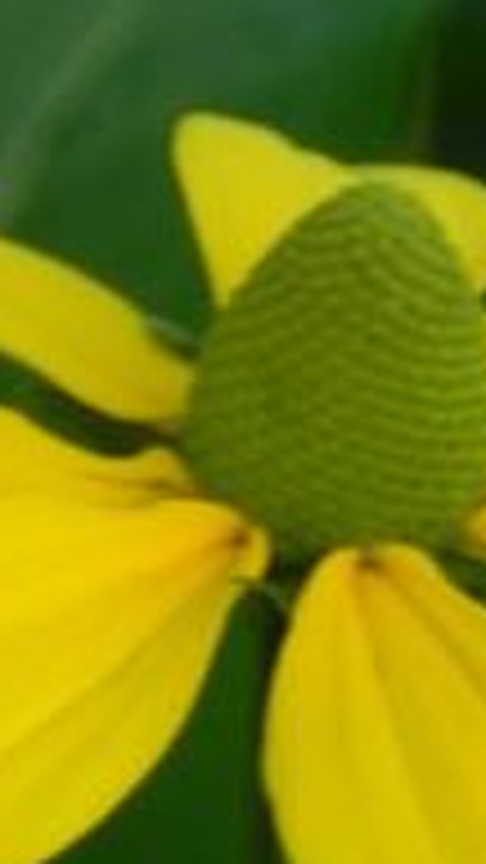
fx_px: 35098
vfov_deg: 1.4
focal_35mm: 1532
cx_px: 788
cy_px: 22
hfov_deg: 0.8
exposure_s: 1/40
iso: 160
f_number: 5
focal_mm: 59.9
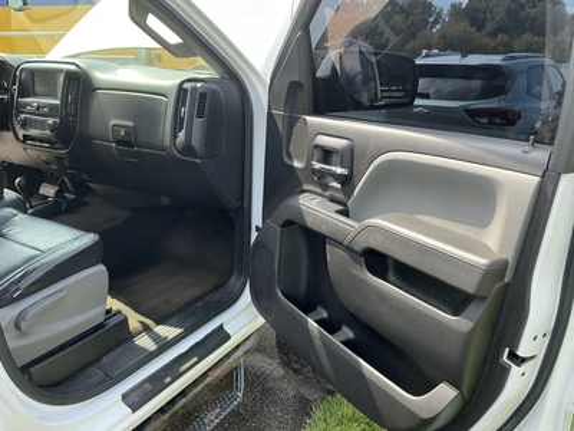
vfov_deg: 49.7
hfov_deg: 63.4
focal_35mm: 28
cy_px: 216
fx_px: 464
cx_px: 287
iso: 20
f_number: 1.8
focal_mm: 3
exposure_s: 1/194
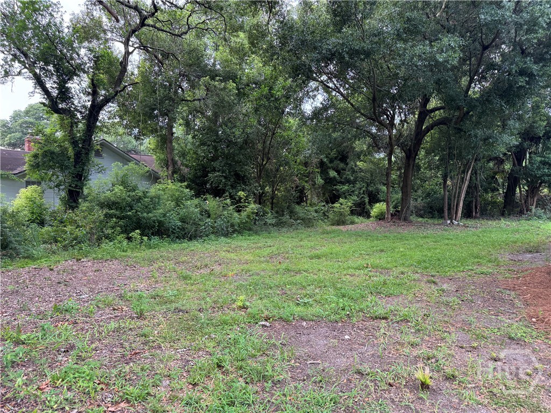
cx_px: 276
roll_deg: +1.2
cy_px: 206
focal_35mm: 24
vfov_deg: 56.8
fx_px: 382
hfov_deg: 71.6
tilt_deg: -0.6
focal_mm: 6.76
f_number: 1.78
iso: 160
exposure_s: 1/121
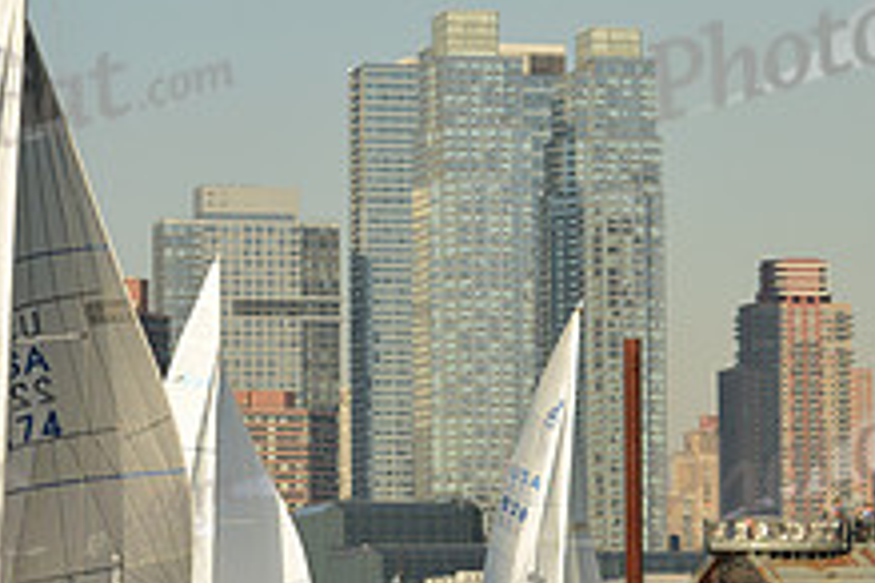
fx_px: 5152
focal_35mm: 212
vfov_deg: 6.5
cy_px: 282
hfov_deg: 9.7
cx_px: 443
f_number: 5
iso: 400
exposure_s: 1/1250
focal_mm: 80
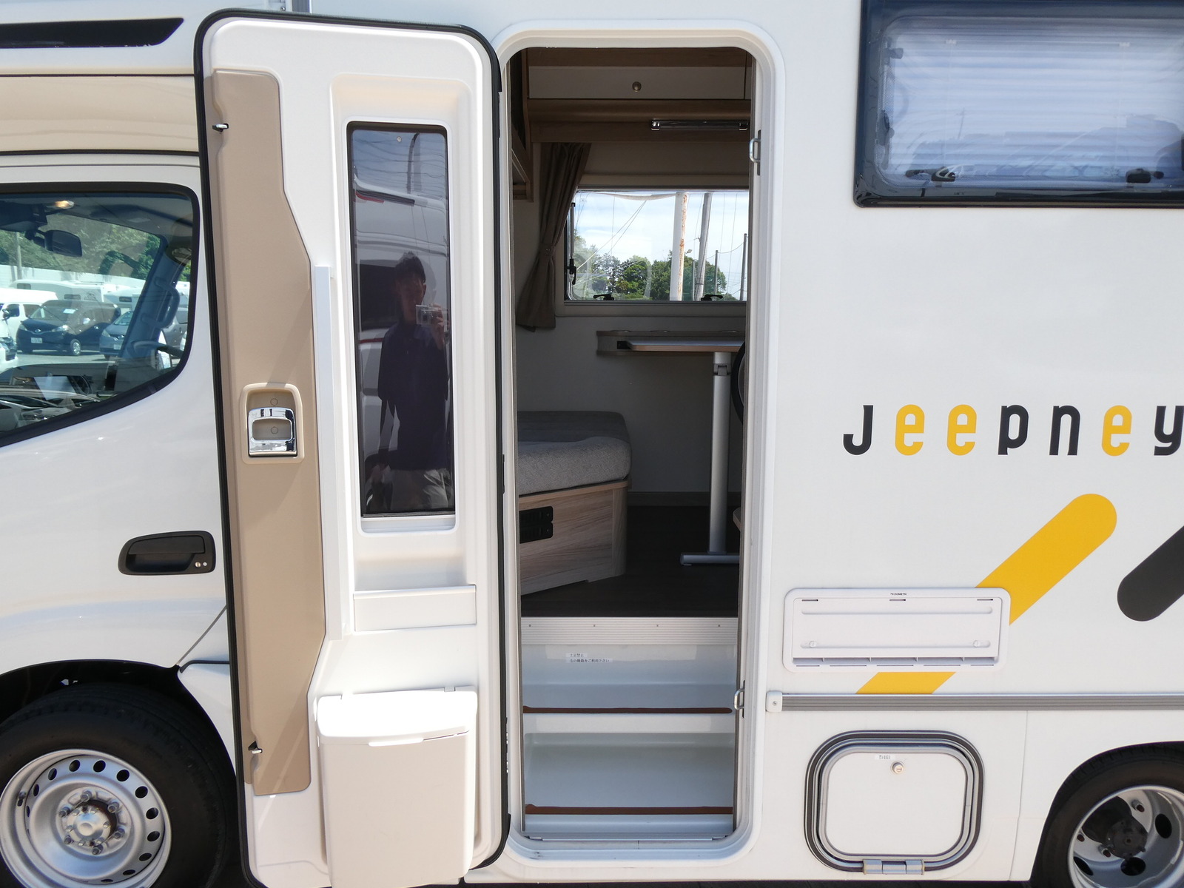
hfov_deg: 71.6
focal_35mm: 24
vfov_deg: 56.8
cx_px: 592
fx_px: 821
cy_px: 444
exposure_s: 1/500
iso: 80
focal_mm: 4.3
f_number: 3.3
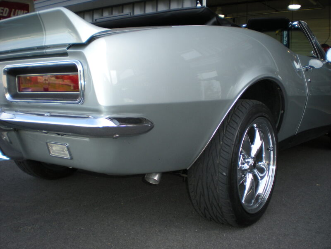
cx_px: 166
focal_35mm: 38
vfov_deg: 37.7
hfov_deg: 49.0
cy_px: 124
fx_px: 363
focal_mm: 6.3
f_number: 3.1
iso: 64
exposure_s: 1/157
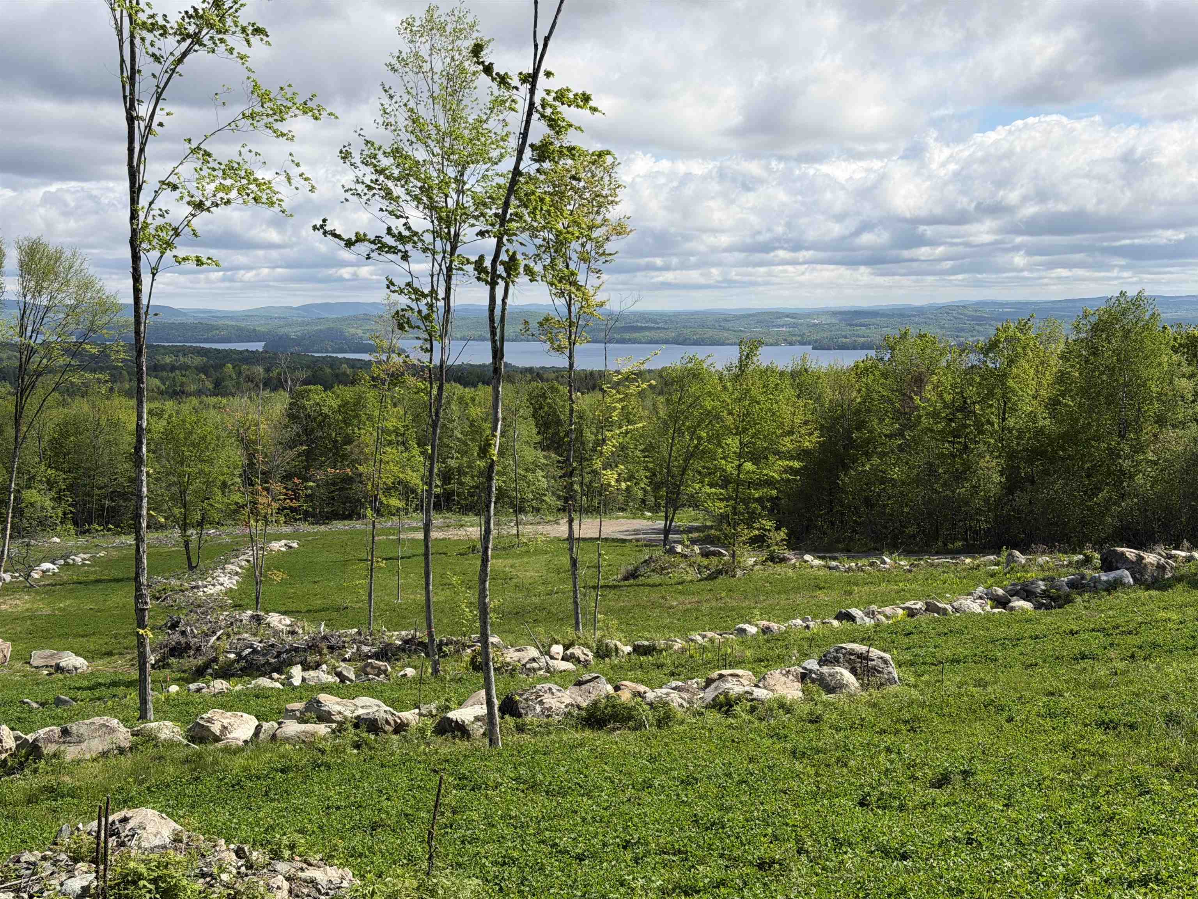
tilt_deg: -5.3
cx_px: 599
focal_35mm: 48
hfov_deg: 39.7
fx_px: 1661
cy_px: 450
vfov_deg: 30.3
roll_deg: -0.4
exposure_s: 1/4878
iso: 64
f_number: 1.78
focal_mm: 6.76
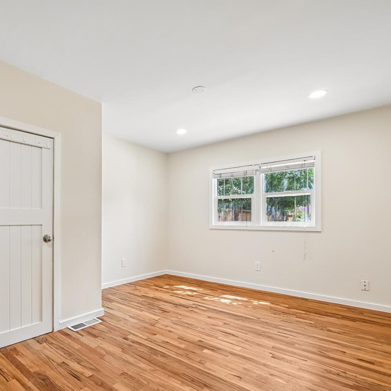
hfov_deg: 72.1
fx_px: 256
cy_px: 213
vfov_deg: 74.7
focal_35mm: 20
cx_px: 124
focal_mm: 14
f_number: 10
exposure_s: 1/15
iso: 280
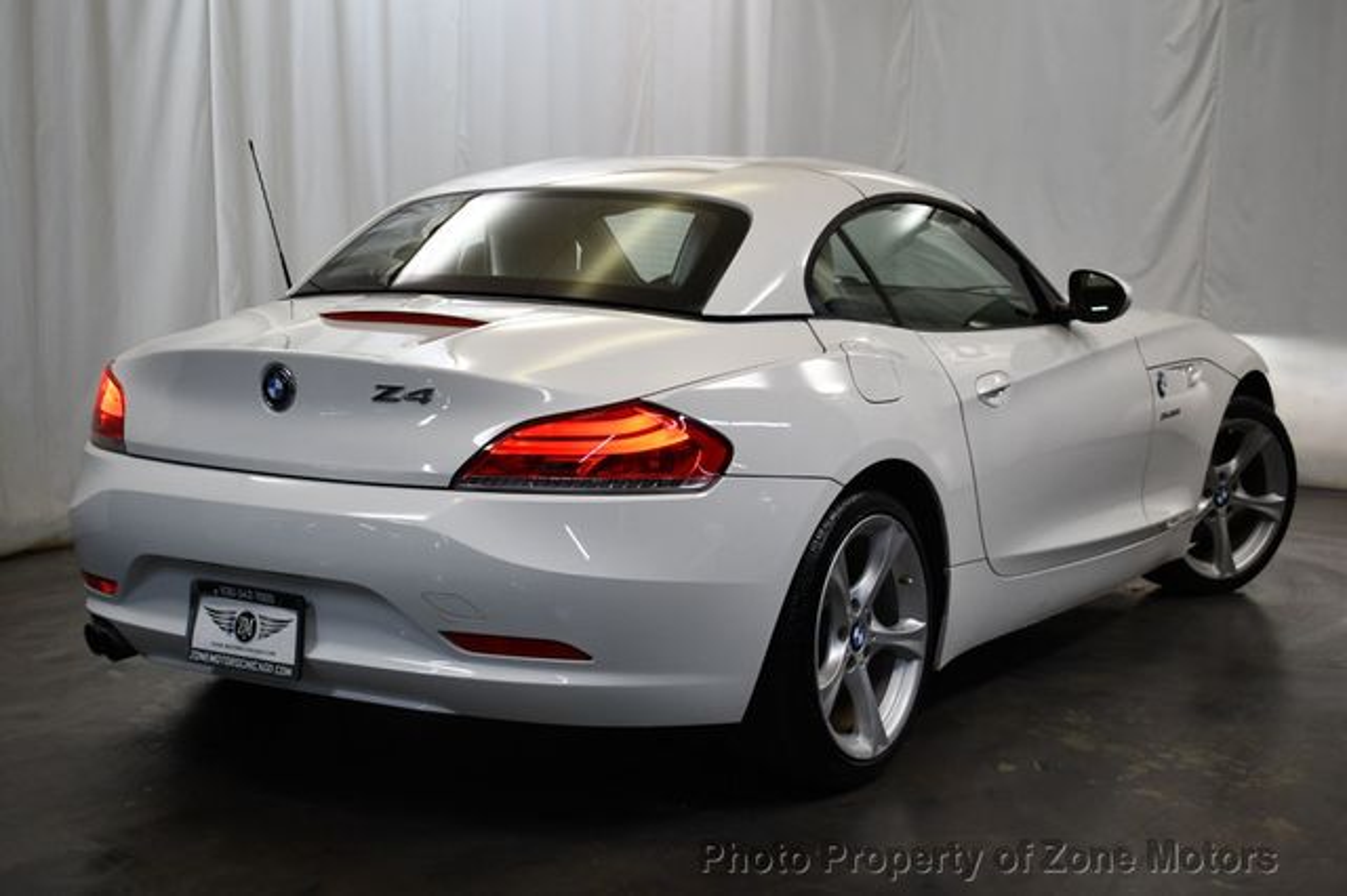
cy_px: 448
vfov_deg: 25.0
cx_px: 674
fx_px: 2019
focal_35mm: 54
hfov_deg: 36.9
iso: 800
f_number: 4.8
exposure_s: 1/160
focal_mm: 36
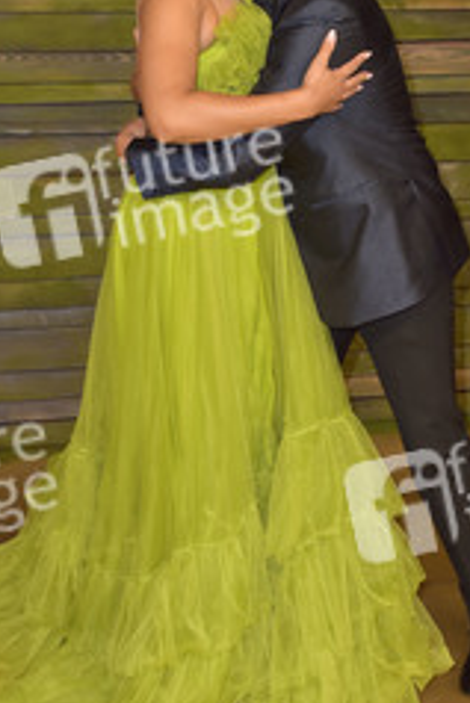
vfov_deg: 31.4
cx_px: 229
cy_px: 346
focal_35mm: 64
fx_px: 1251
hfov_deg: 21.3
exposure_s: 1/250
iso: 320
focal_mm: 38
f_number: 7.1
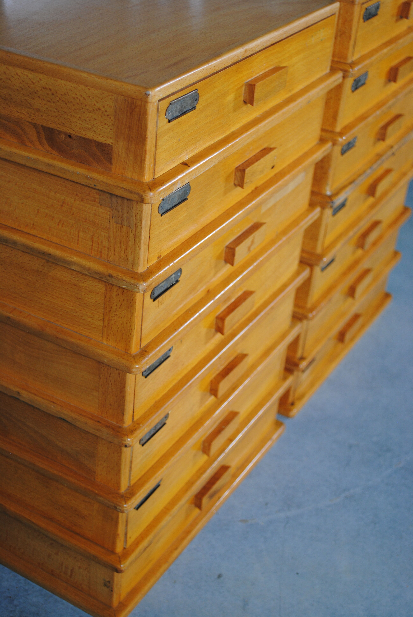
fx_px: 927
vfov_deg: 36.8
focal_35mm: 54
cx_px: 206
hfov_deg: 25.1
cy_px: 308
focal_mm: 36
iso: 200
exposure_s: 1/60
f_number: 5
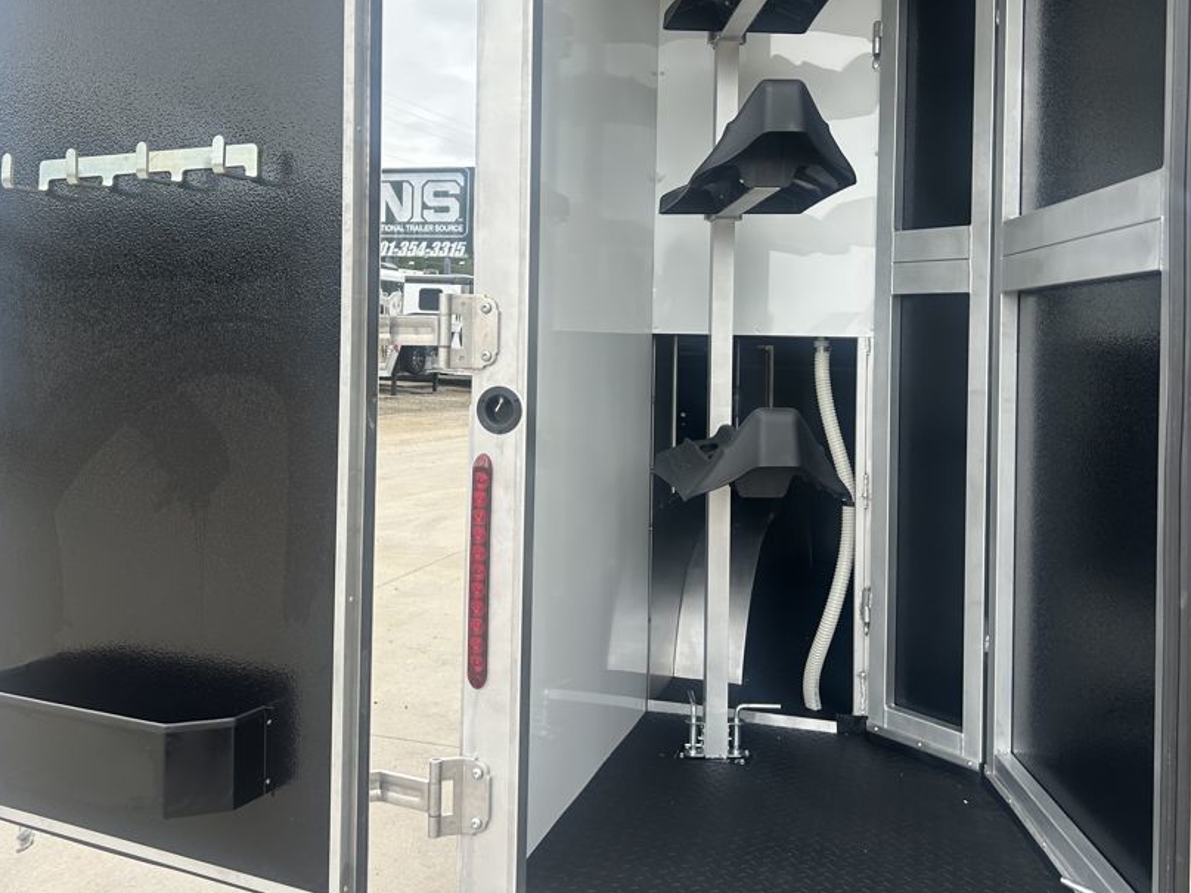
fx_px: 1135
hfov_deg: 55.4
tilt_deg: -0.1
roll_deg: -1.0
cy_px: 334
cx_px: 598
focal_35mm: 33
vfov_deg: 42.6
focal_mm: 5.7
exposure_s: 1/473
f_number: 1.5
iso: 50
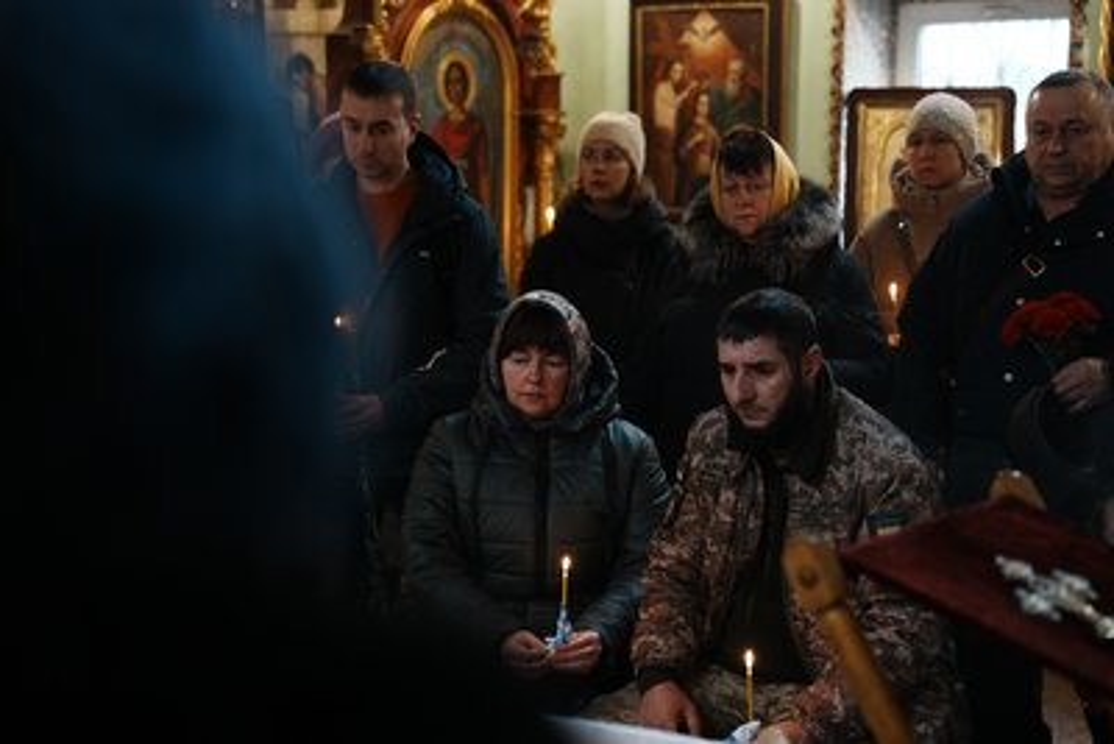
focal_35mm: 70
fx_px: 2167
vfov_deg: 19.5
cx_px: 557
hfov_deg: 28.8
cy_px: 372
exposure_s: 1/50
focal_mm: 70
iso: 1000
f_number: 2.8
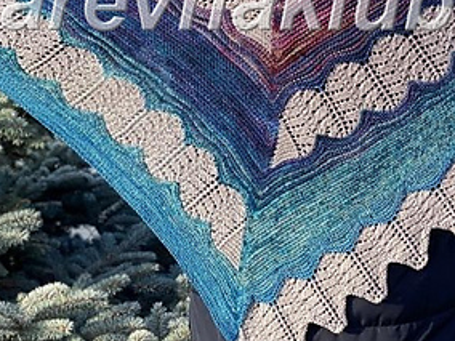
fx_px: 1538
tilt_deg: -12.1
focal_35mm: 117
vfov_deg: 12.6
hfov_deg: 16.7
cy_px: 35
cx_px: 343
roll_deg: -0.8
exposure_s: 1/410
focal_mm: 6
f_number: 2
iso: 20
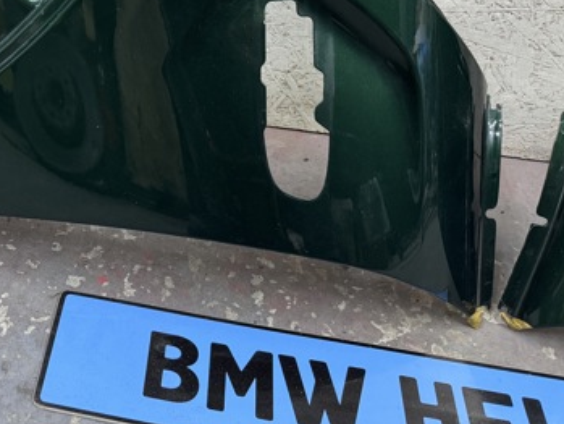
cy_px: 89
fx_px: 717
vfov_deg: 32.1
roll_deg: +0.4
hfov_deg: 39.9
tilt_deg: -36.3
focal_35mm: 44
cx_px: 60
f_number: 1.78
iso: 320
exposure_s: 1/50
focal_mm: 6.76
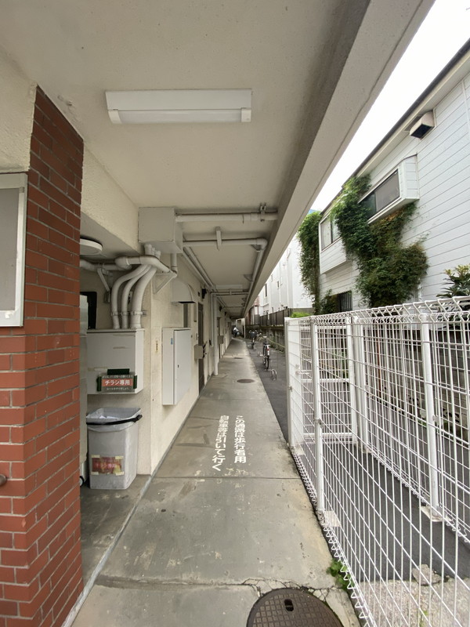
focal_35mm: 13
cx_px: 235
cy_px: 314
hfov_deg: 89.9
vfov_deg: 106.2
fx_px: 235
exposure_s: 1/121
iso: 160
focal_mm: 1.54
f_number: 2.4
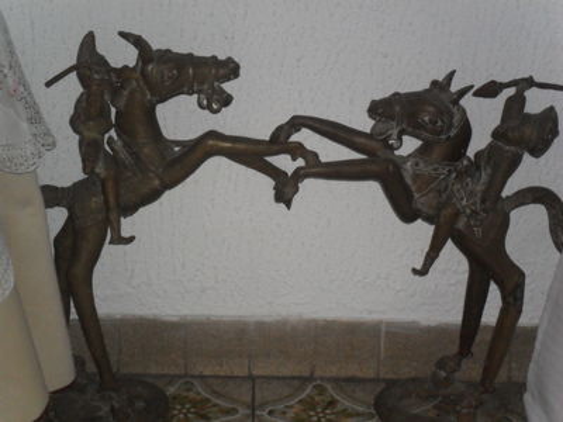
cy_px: 211
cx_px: 282
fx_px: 1757
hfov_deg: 18.2
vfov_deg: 13.7
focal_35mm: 108
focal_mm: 19.6
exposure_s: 1/60
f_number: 5
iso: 400
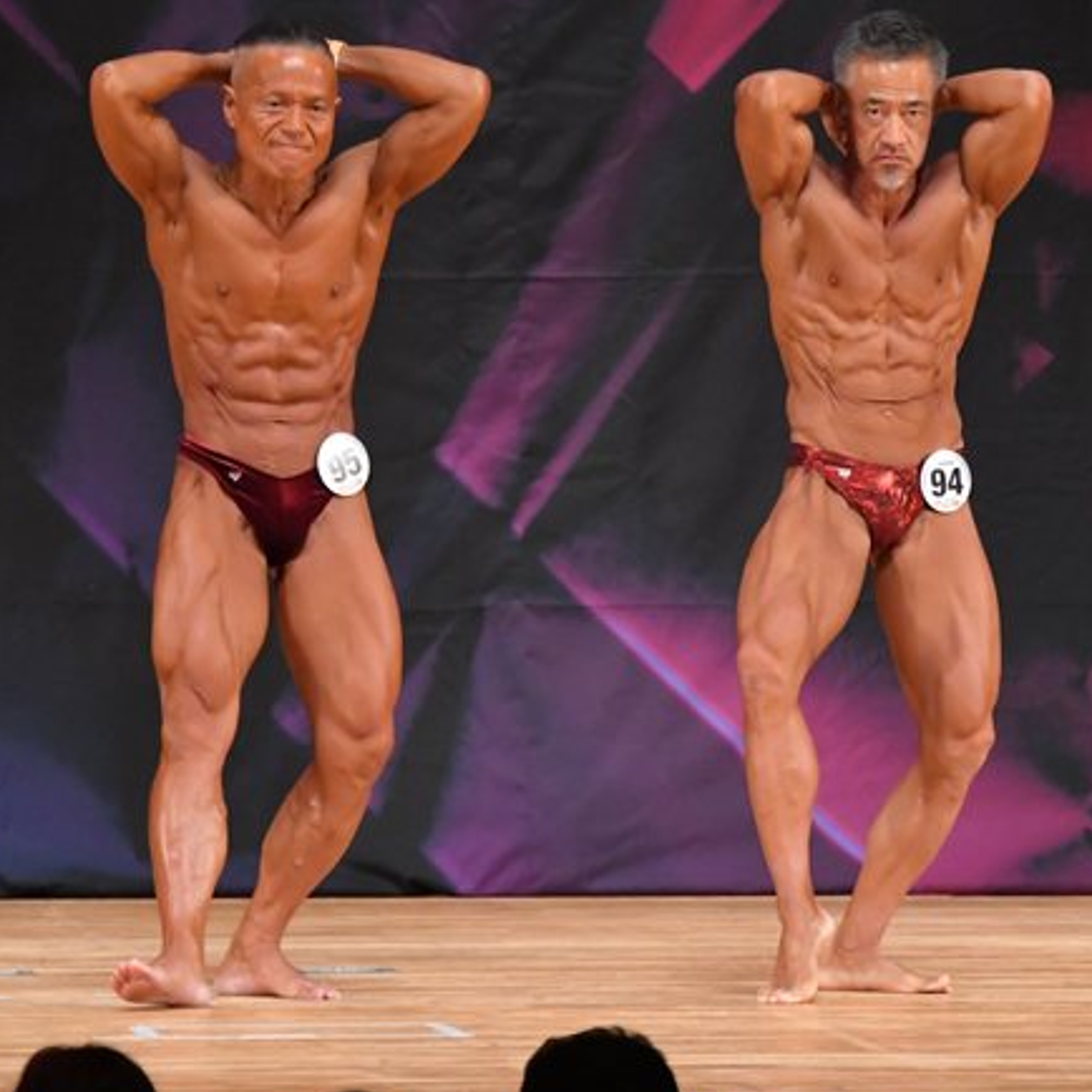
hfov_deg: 4.3
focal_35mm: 410
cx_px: 827
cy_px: 488
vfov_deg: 4.3
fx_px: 14633
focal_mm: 180
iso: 5600
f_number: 5.6
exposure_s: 1/400
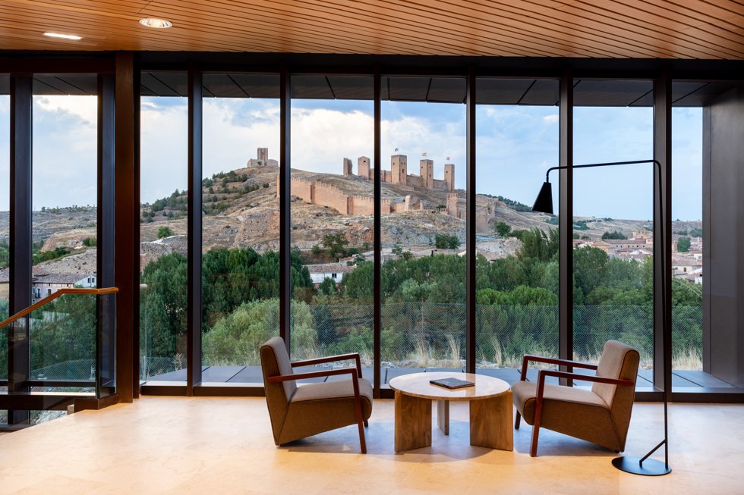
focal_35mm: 31
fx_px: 641
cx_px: 372
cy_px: 248
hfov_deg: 60.3
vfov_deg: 42.3
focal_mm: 31
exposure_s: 1/6
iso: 100
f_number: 9
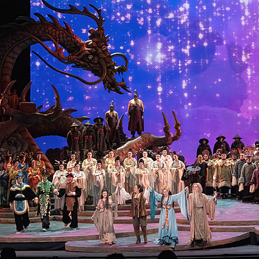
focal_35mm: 94
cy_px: 135
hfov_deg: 18.4
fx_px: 796
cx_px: 175
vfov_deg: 18.5
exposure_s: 1/1000
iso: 20000
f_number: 10
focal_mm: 70
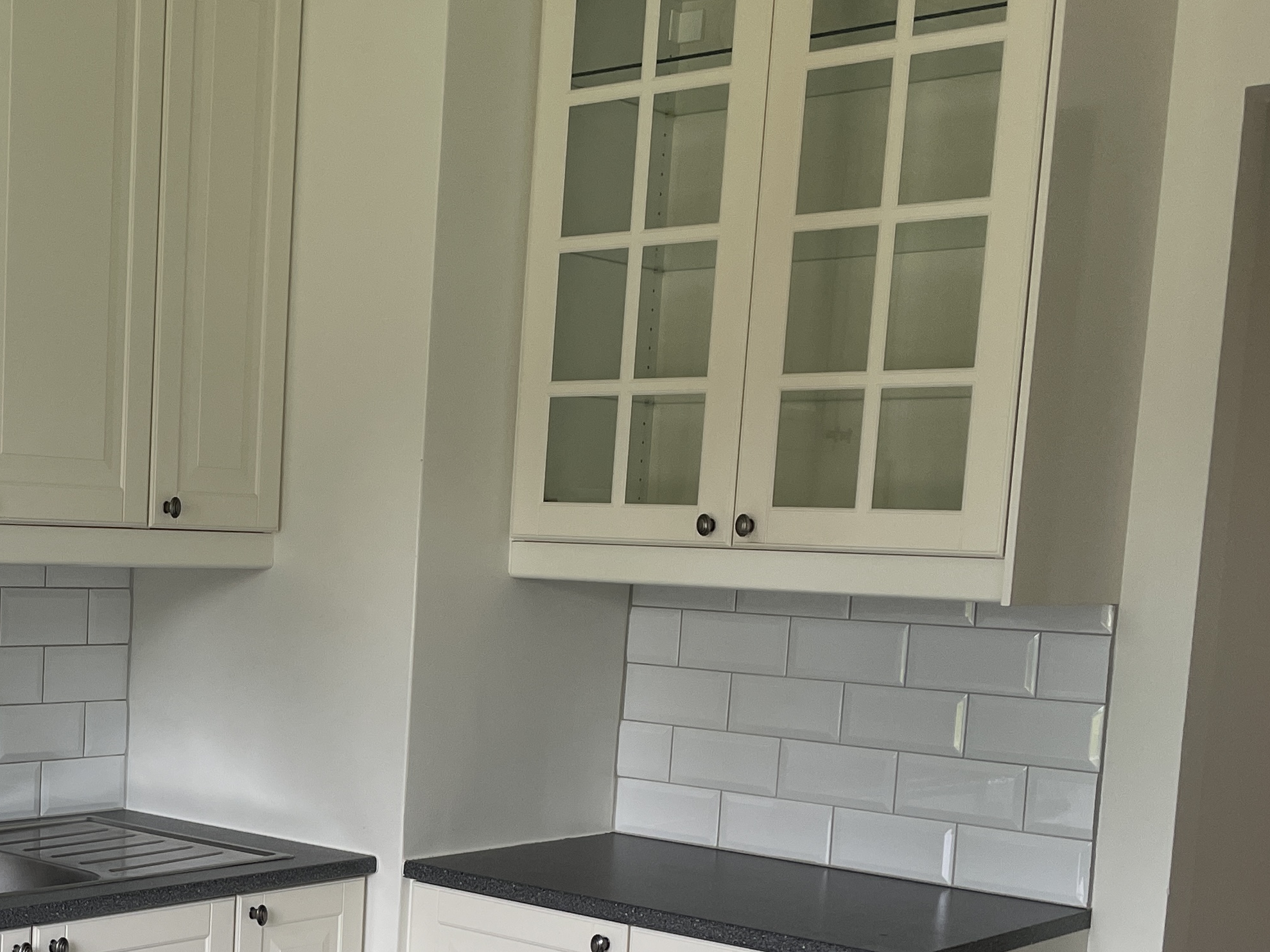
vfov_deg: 27.1
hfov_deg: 34.4
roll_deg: -1.5
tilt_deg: -5.9
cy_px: 722
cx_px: 158
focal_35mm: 53
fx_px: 1944
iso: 100
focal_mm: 4.2
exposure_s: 1/121
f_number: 1.6
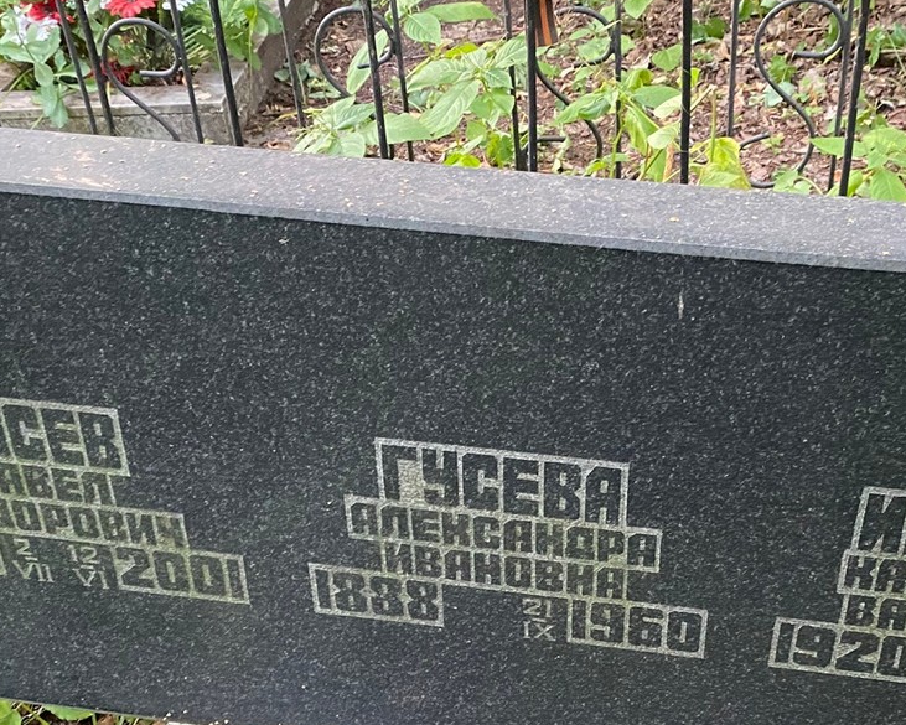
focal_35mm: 50
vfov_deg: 29.6
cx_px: 555
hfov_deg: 37.2
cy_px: 574
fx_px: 1341
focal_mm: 4.25
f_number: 1.8
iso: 400
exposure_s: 1/60
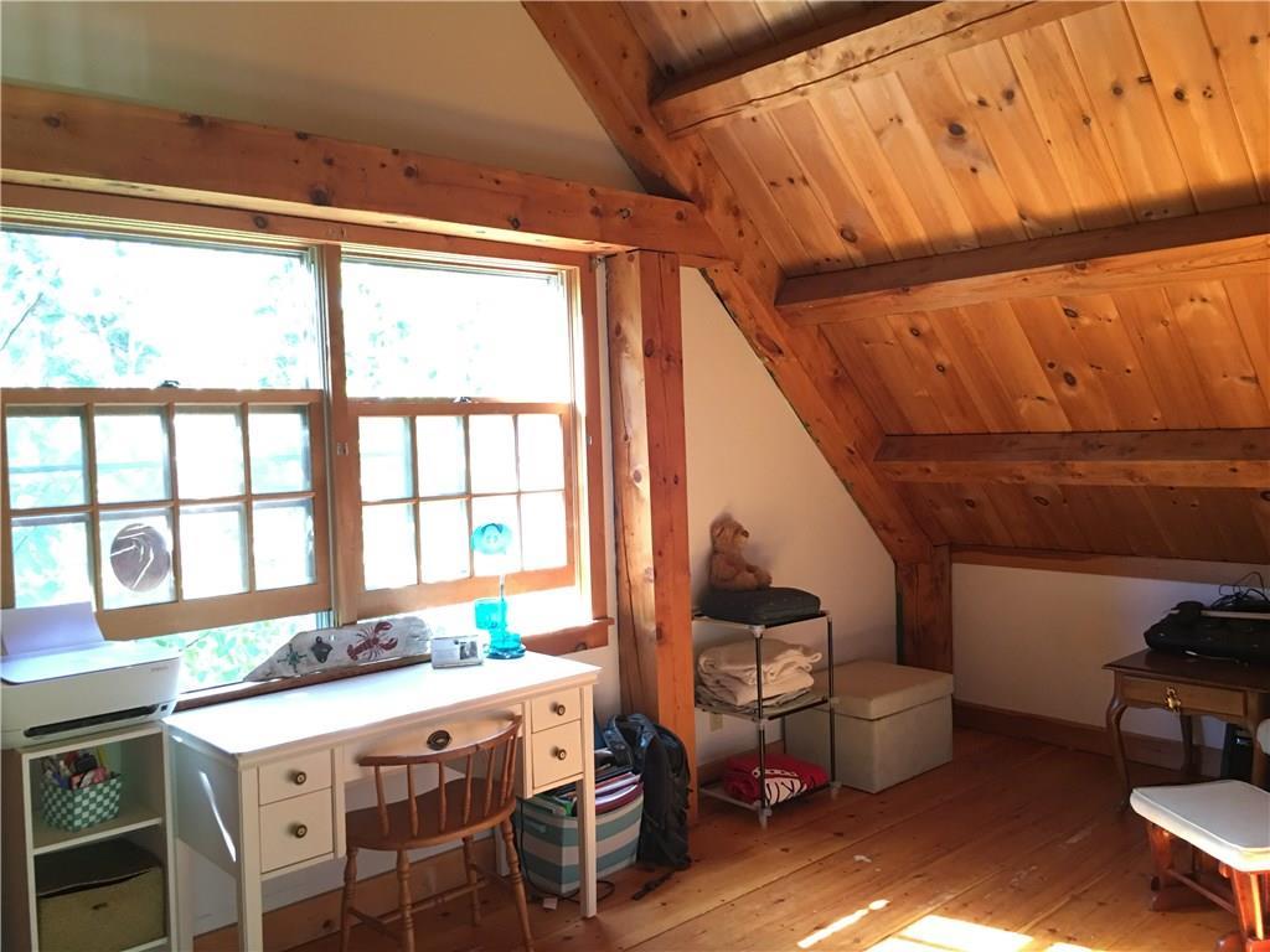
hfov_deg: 61.7
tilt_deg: -1.0
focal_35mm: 29
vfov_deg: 48.2
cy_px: 476
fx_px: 1064
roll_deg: +1.1
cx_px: 635
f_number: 2.2
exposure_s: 1/17
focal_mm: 4.15
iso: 100
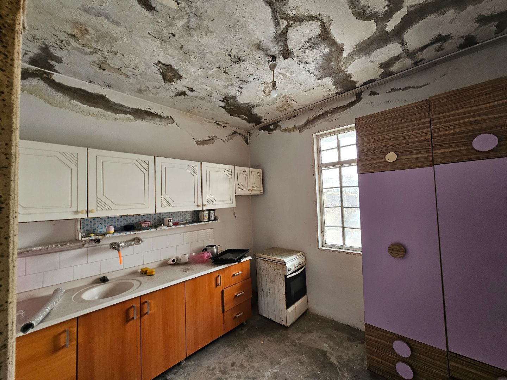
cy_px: 190
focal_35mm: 13
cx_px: 254
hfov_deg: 106.2
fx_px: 190
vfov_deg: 89.9
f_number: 2.2
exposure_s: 1/70.8
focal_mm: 2.2
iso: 125
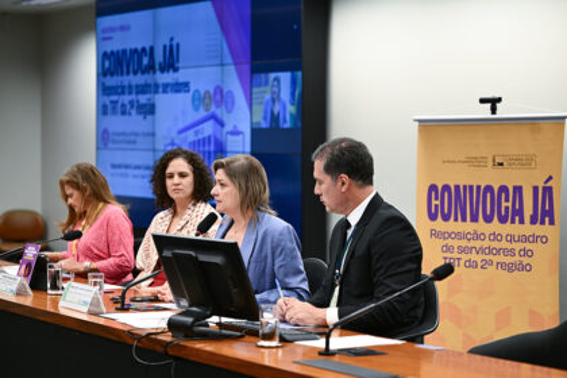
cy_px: 189
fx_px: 1496
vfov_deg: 14.4
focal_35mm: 95
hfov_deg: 21.5
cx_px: 284
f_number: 2.8
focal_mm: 95
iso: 400
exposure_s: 1/125
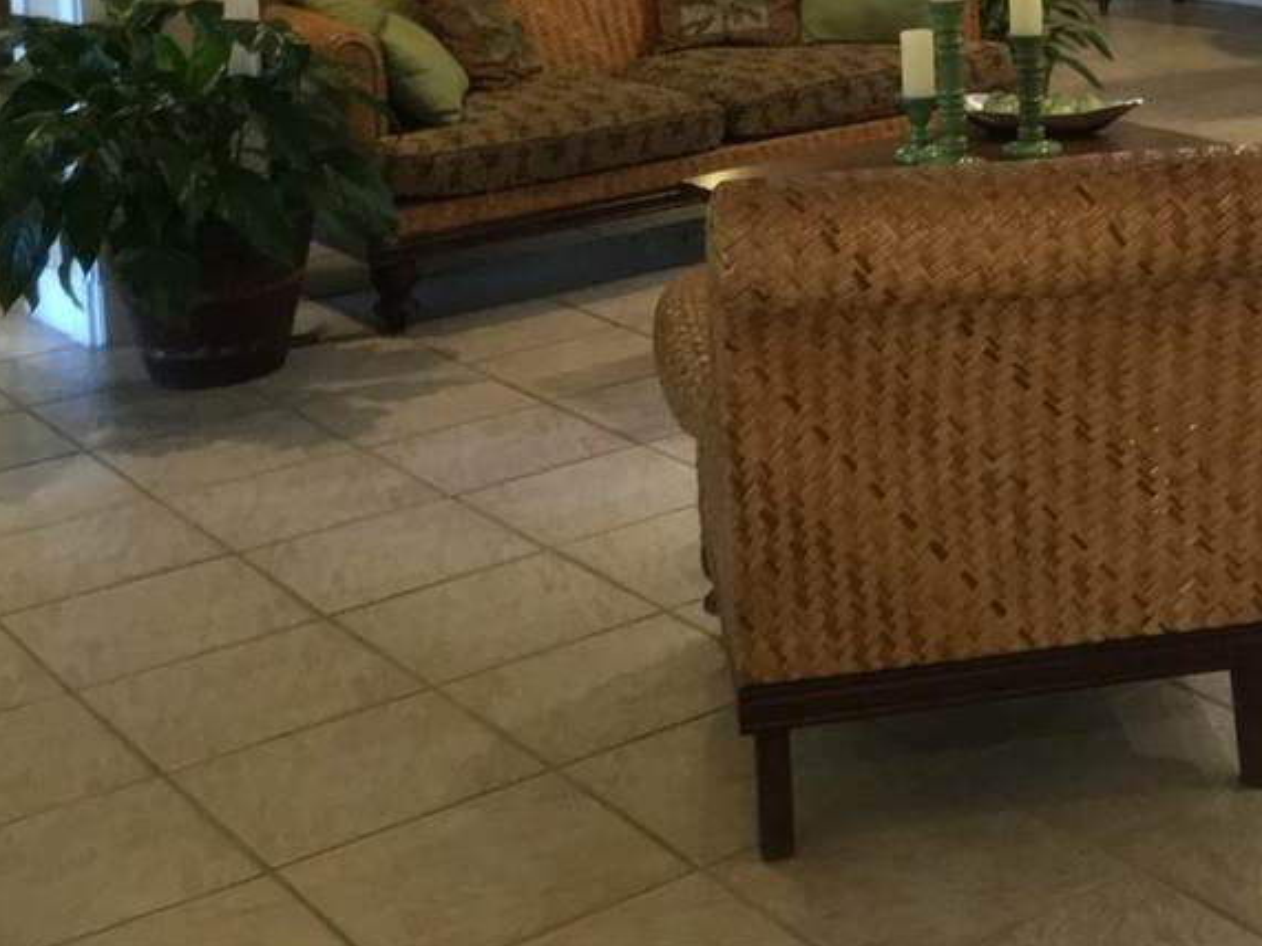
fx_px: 2369
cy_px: -108
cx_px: 1158
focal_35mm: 65
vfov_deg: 21.4
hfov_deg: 28.6
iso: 200
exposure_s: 1/15
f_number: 2.2
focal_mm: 4.15
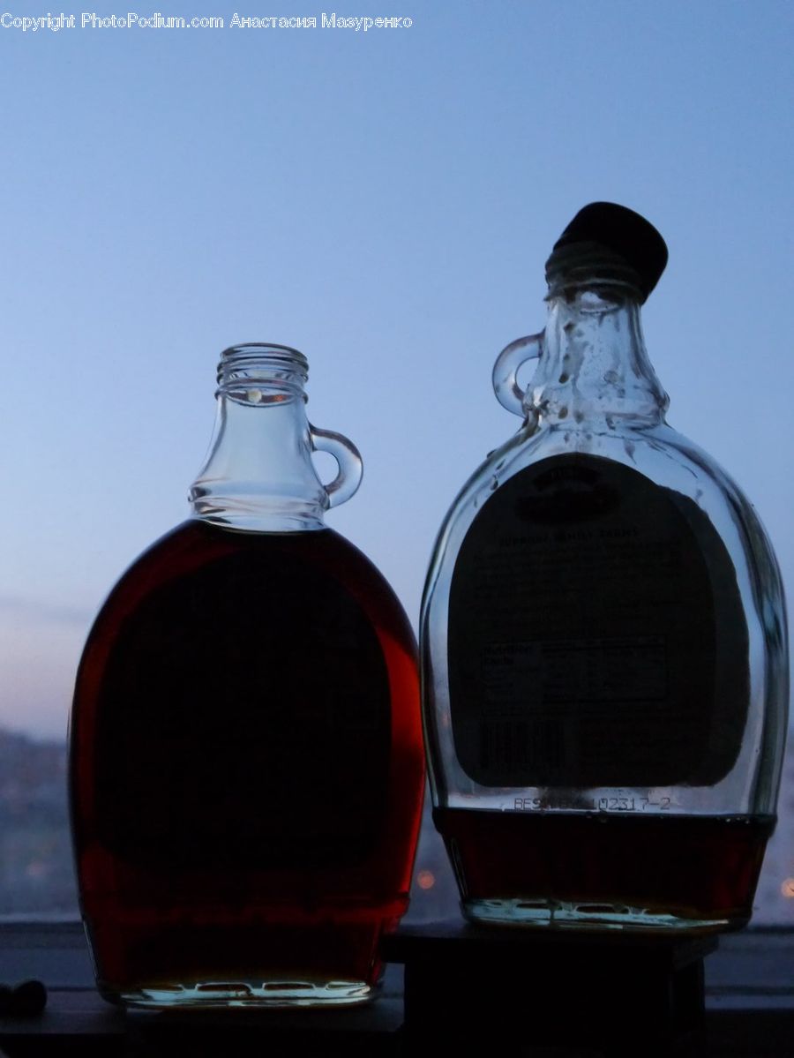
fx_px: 1528
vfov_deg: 38.2
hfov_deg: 29.1
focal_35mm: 50
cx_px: 397
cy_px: 529
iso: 1600
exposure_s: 1/30
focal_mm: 18
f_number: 4.1
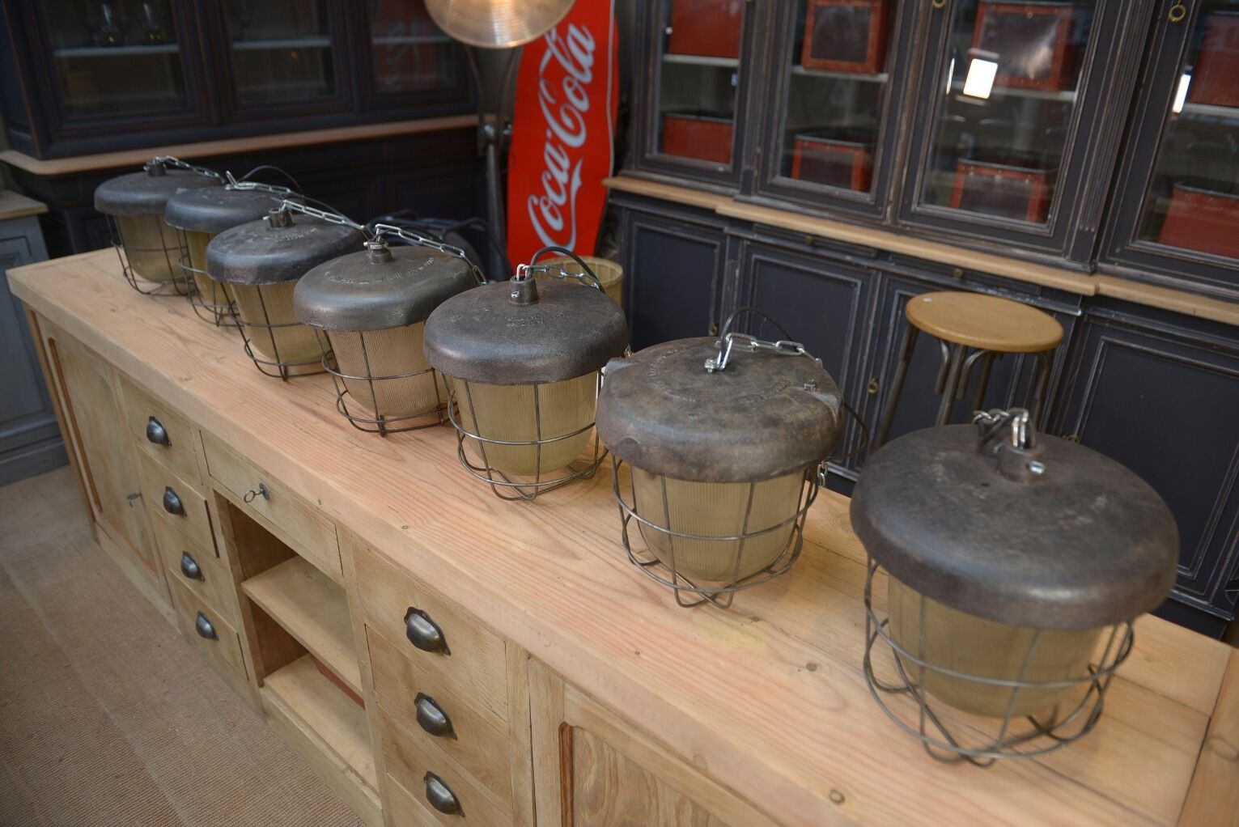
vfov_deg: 53.2
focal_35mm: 24
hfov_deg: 73.7
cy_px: 414
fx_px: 826
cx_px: 620
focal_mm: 24
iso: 250
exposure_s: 1/50
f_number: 3.5
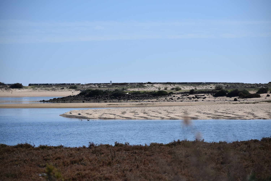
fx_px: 960
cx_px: 136
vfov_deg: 10.8
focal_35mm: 128
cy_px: 90
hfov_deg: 16.1
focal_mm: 85
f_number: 4.2
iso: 200
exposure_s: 1/3200
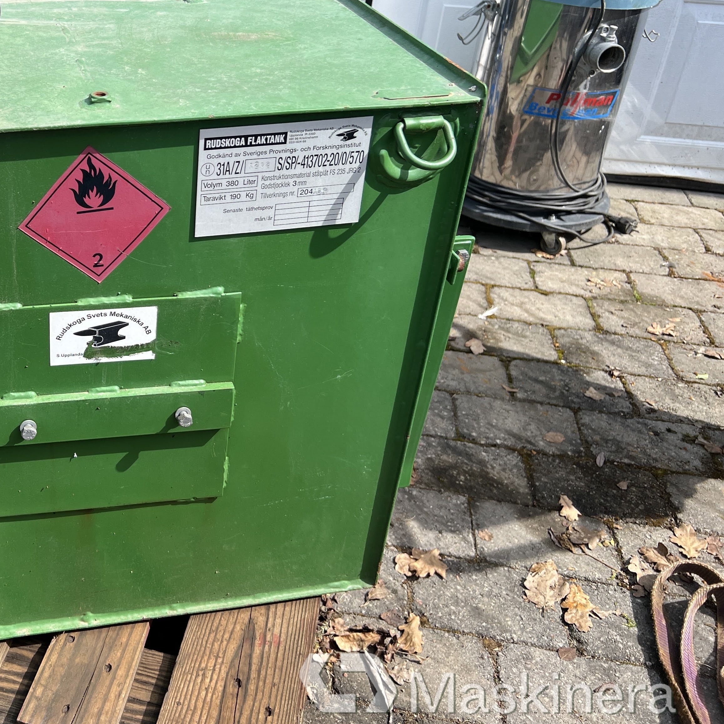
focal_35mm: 40
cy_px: 289
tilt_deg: -30.6
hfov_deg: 39.6
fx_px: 947
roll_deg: -1.2
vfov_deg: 41.7
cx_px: 110
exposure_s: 1/1621
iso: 50
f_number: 1.5
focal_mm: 5.7
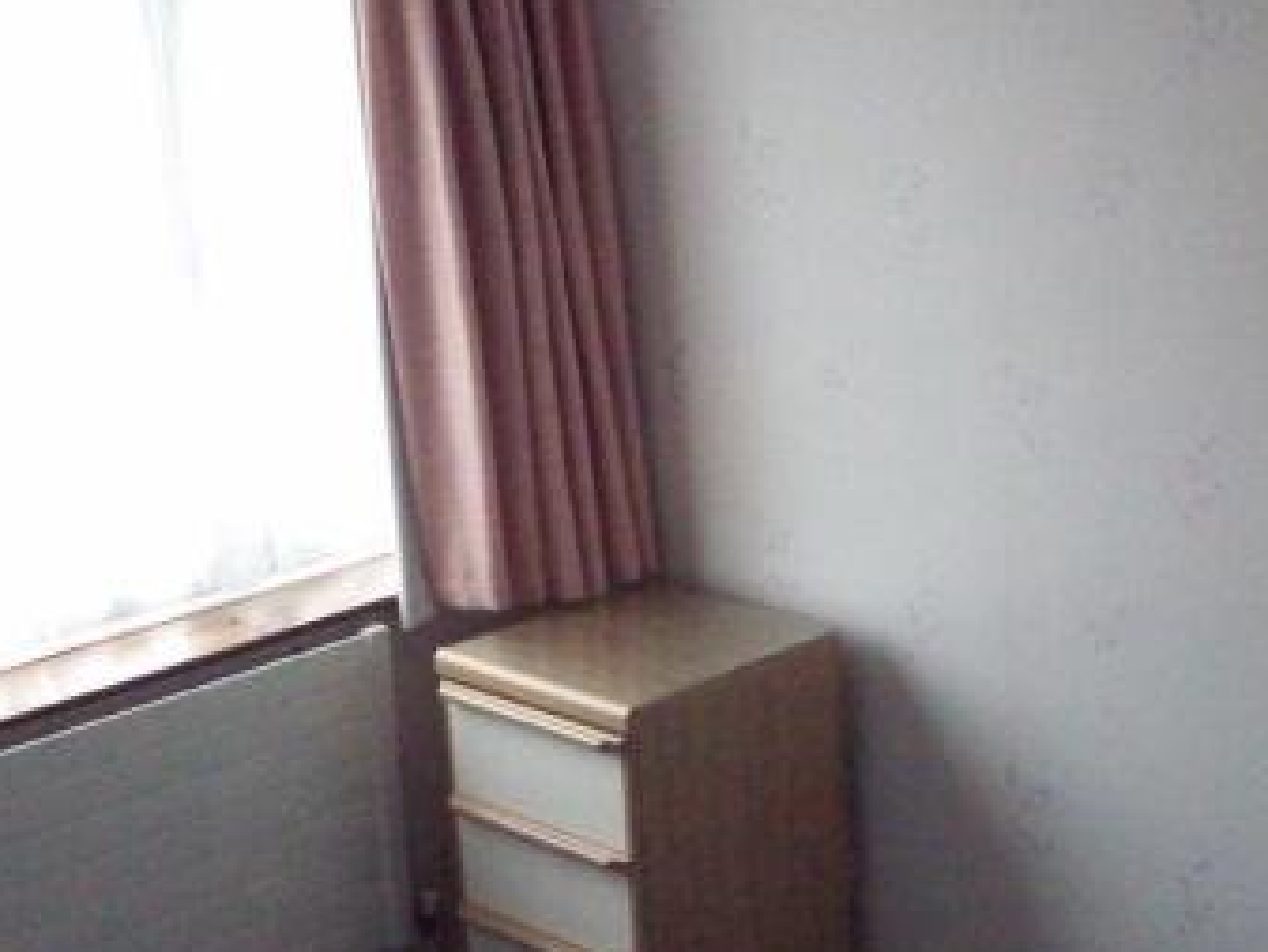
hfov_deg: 30.2
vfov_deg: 22.9
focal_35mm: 64
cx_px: 777
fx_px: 2345
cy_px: 559
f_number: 2.8
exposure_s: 1/72.6
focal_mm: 6.2
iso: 800
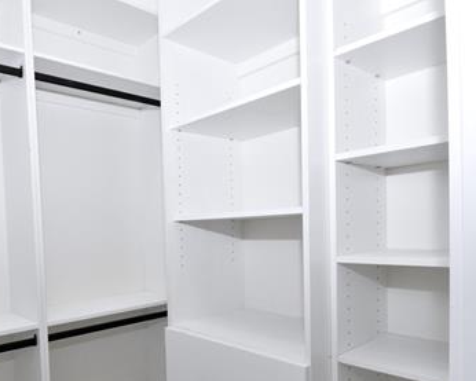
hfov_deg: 63.2
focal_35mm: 26
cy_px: 249
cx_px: 135
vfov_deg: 54.0
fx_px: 366
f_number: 14
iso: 1250
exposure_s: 1/50
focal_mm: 10
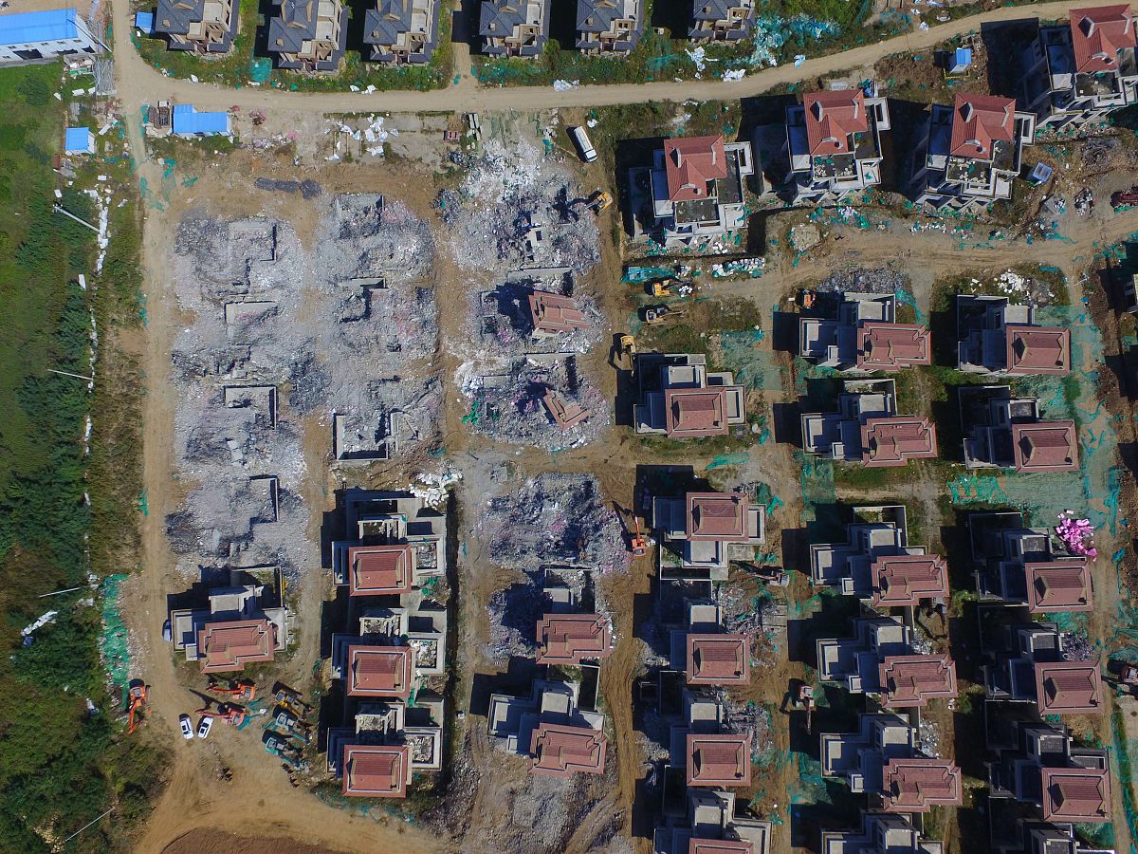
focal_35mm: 20
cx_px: 569
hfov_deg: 81.7
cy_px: 427
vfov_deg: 66.0
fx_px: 657
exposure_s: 1/1686
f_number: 2.8
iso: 100
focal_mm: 3.61
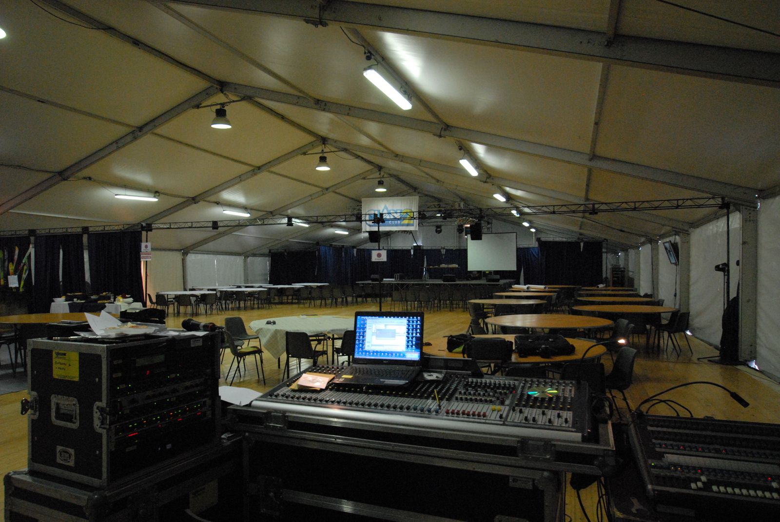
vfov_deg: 56.3
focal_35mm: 22
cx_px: 390
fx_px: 488
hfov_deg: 77.3
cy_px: 261
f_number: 5
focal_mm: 15
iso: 1600
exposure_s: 1/50
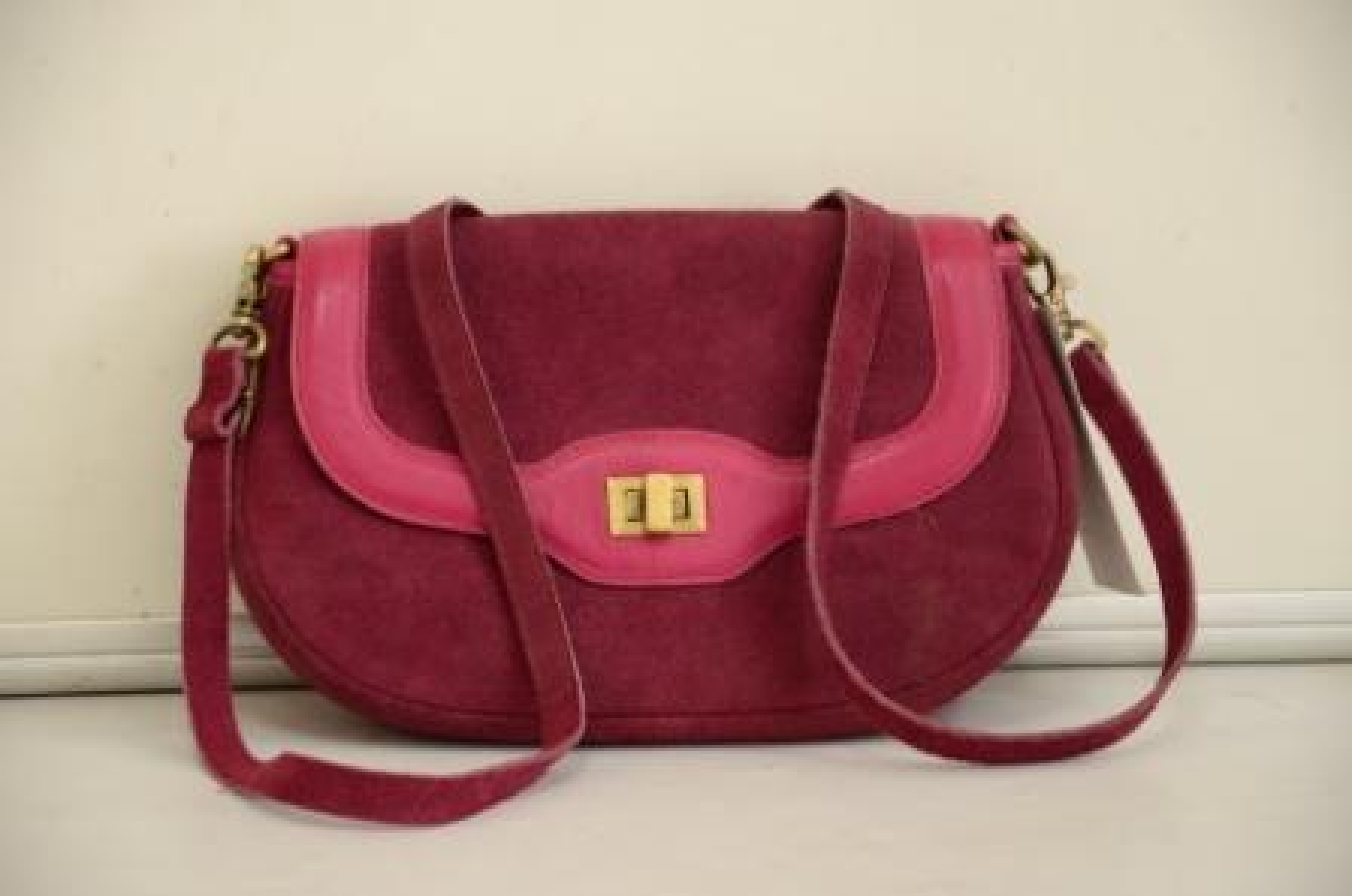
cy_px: 448
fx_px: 5904
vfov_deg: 8.7
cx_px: 676
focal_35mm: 158
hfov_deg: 13.1
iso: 1000
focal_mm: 105
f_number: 6.3
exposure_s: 1/80
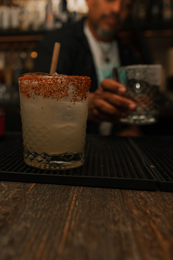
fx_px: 317
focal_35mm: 44
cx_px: 28
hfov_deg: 29.6
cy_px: 90
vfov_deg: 44.0
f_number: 3.2
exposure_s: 1/200
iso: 160
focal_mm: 24
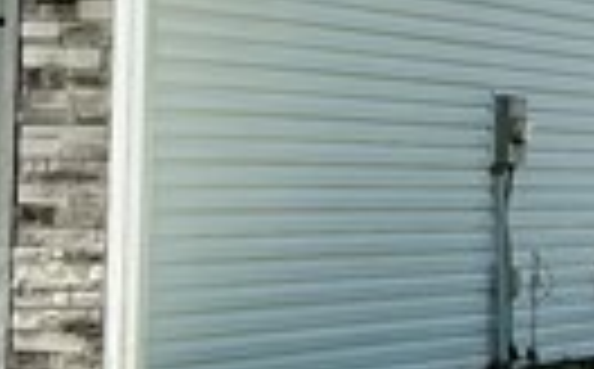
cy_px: -54
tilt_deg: +3.0
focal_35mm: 214
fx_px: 3458
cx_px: 248
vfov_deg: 6.1
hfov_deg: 9.8
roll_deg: -0.3
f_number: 1.6
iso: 50
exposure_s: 1/4425
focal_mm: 5.96
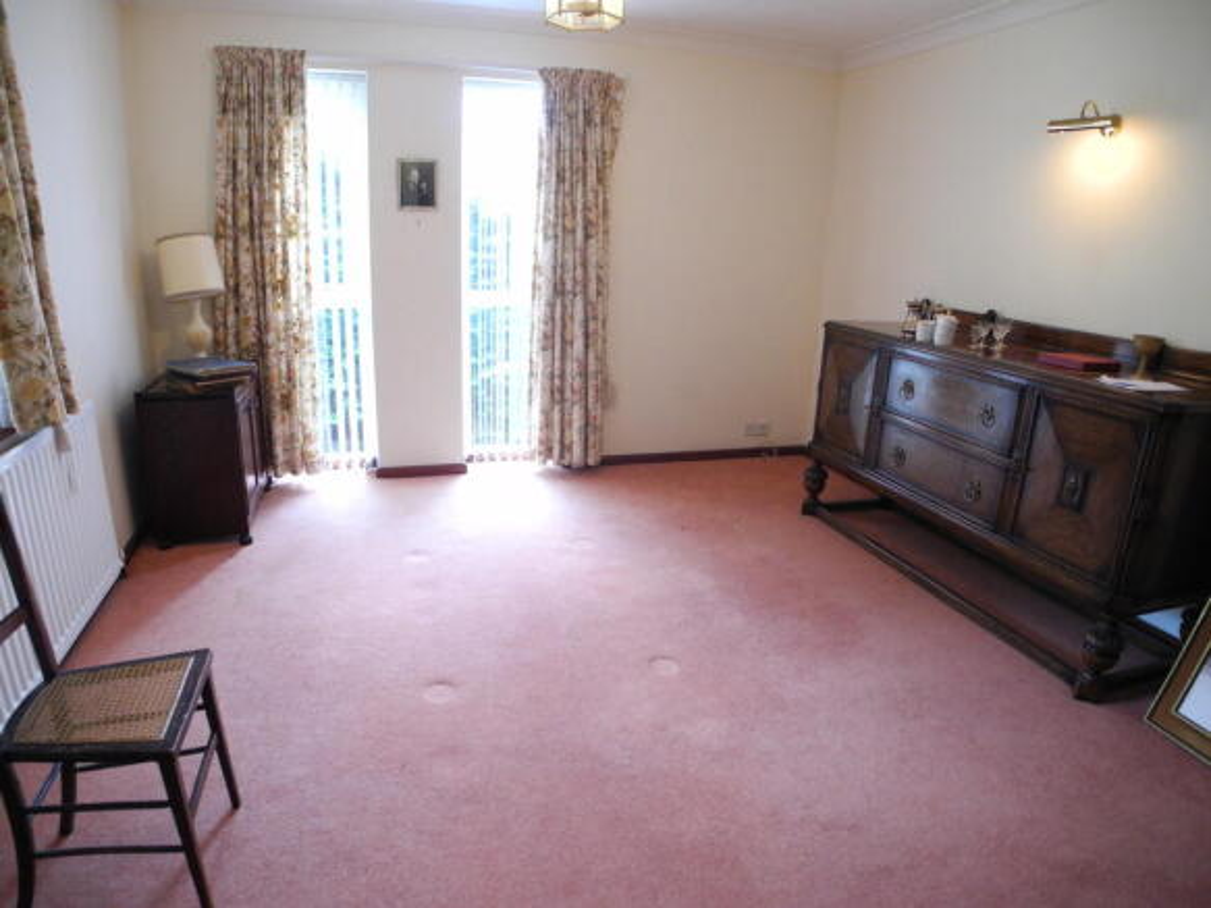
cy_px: 454
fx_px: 979
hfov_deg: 63.5
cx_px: 606
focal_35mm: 28
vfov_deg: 49.7
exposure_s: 1/28.3
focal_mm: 6
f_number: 2.8
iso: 400
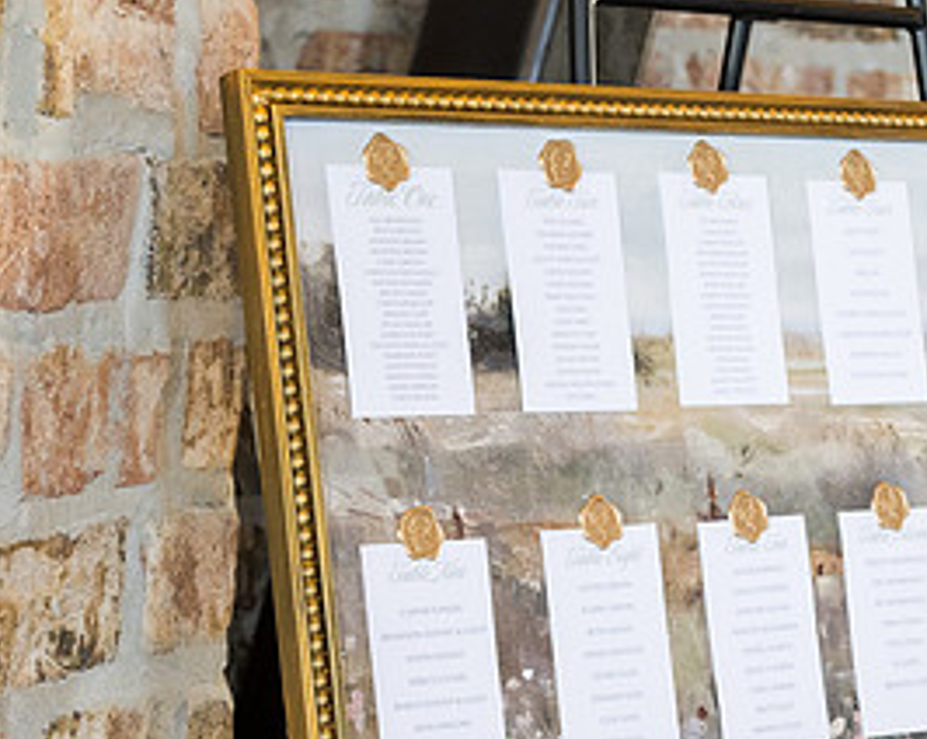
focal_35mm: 115
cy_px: 668
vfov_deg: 13.3
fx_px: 3150
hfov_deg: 16.6
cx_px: 802
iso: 1250
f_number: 5
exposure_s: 1/80
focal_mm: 53
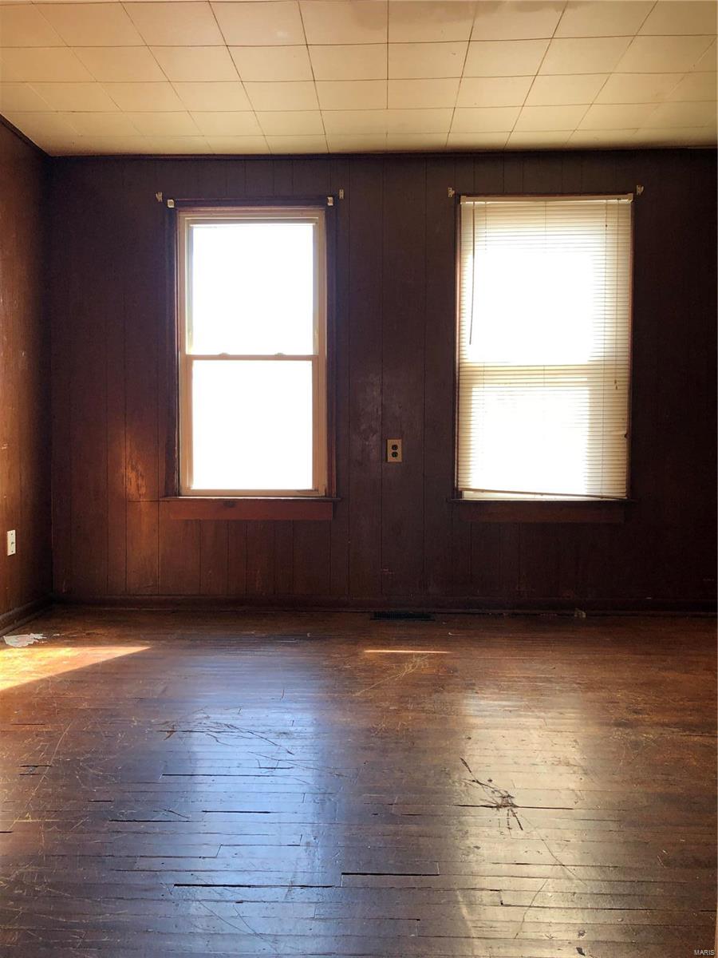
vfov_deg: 63.4
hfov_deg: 49.7
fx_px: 774
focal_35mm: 28
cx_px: 359
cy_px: 479
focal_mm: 3.99
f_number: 1.8
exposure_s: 1/40
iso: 25
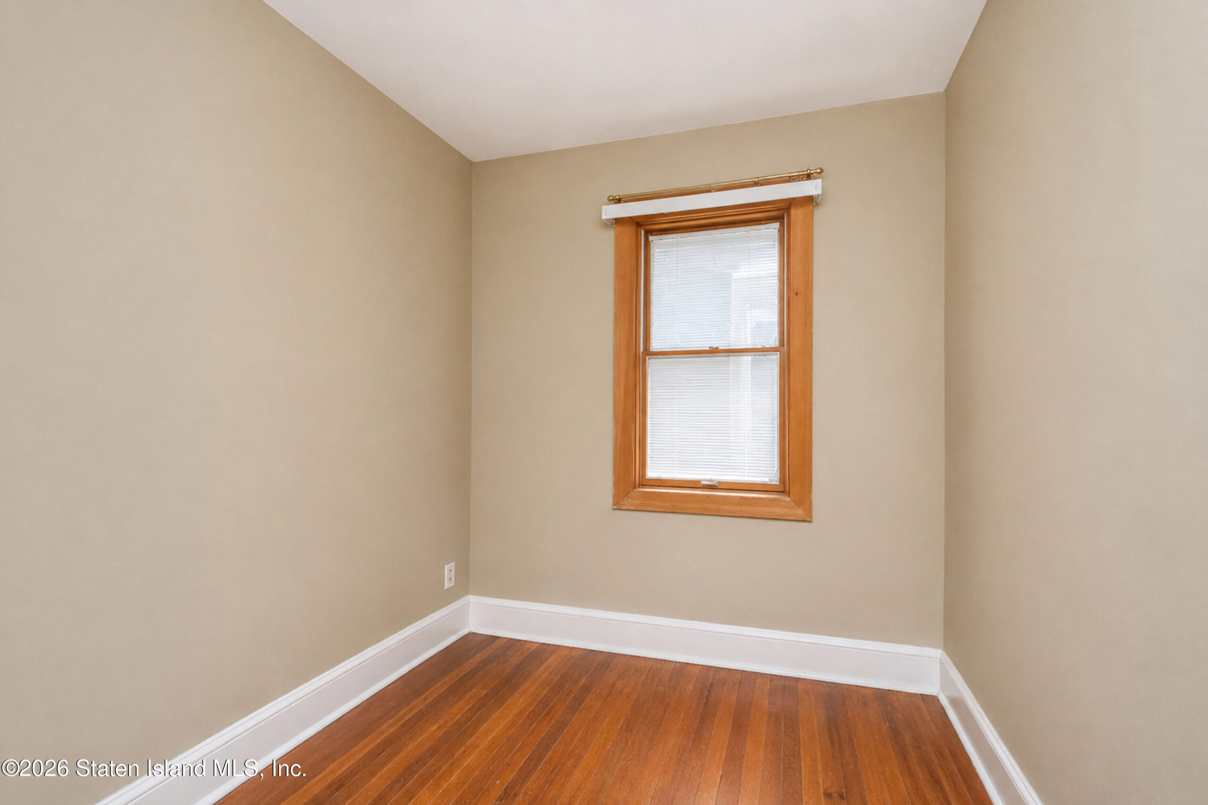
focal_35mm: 15
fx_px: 503
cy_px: 402
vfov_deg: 77.3
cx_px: 604
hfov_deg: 100.4
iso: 2000
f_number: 8
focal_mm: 10
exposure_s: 1/160
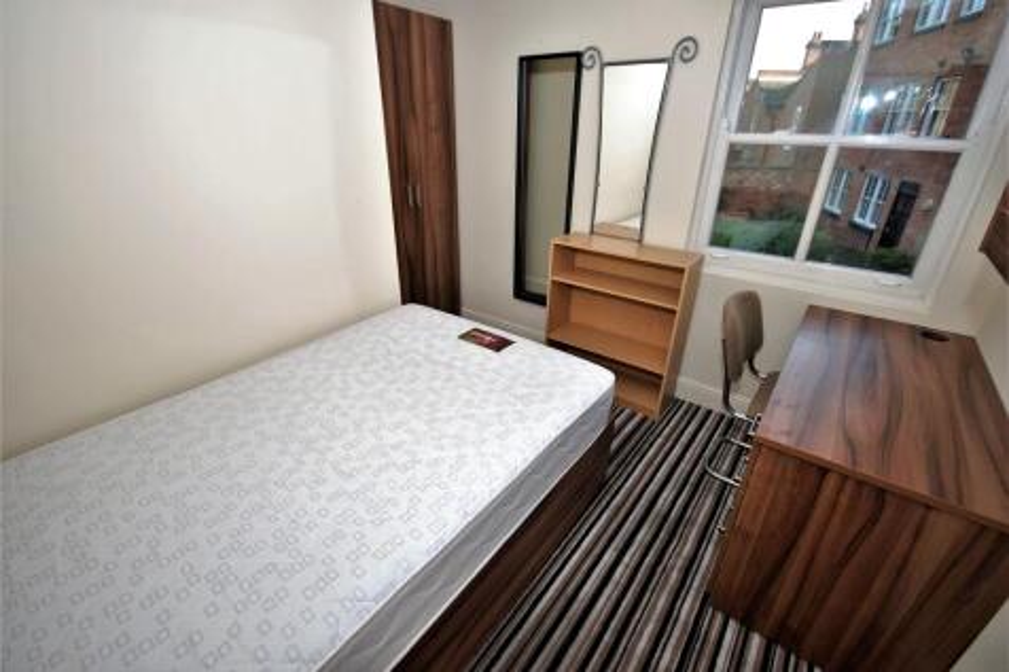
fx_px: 420
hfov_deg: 100.4
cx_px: 504
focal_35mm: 15
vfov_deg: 77.3
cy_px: 336
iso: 100
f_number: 4
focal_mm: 10
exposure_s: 1/60
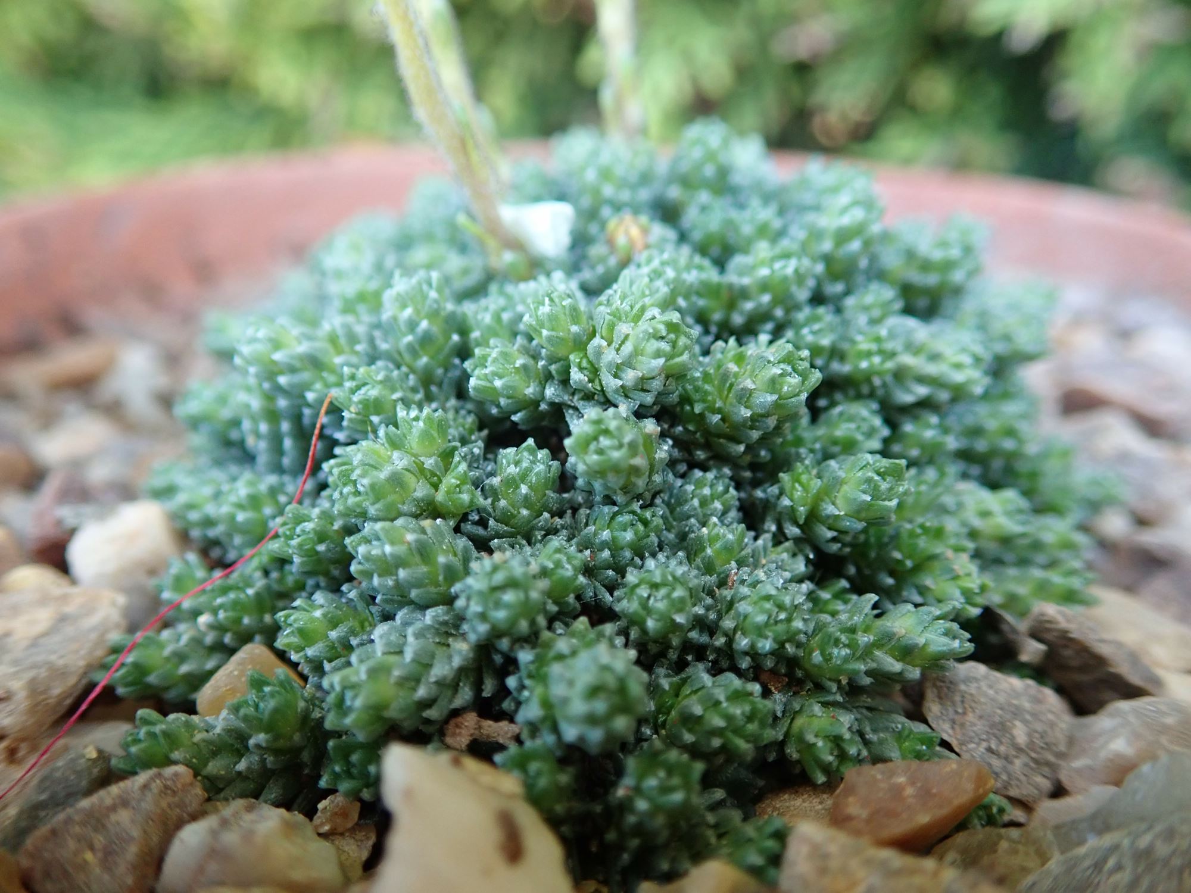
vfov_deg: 46.8
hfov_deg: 60.0
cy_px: 446
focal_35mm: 30
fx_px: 1032
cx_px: 596
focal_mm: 5.5
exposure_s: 1/125
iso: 320
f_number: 2.3
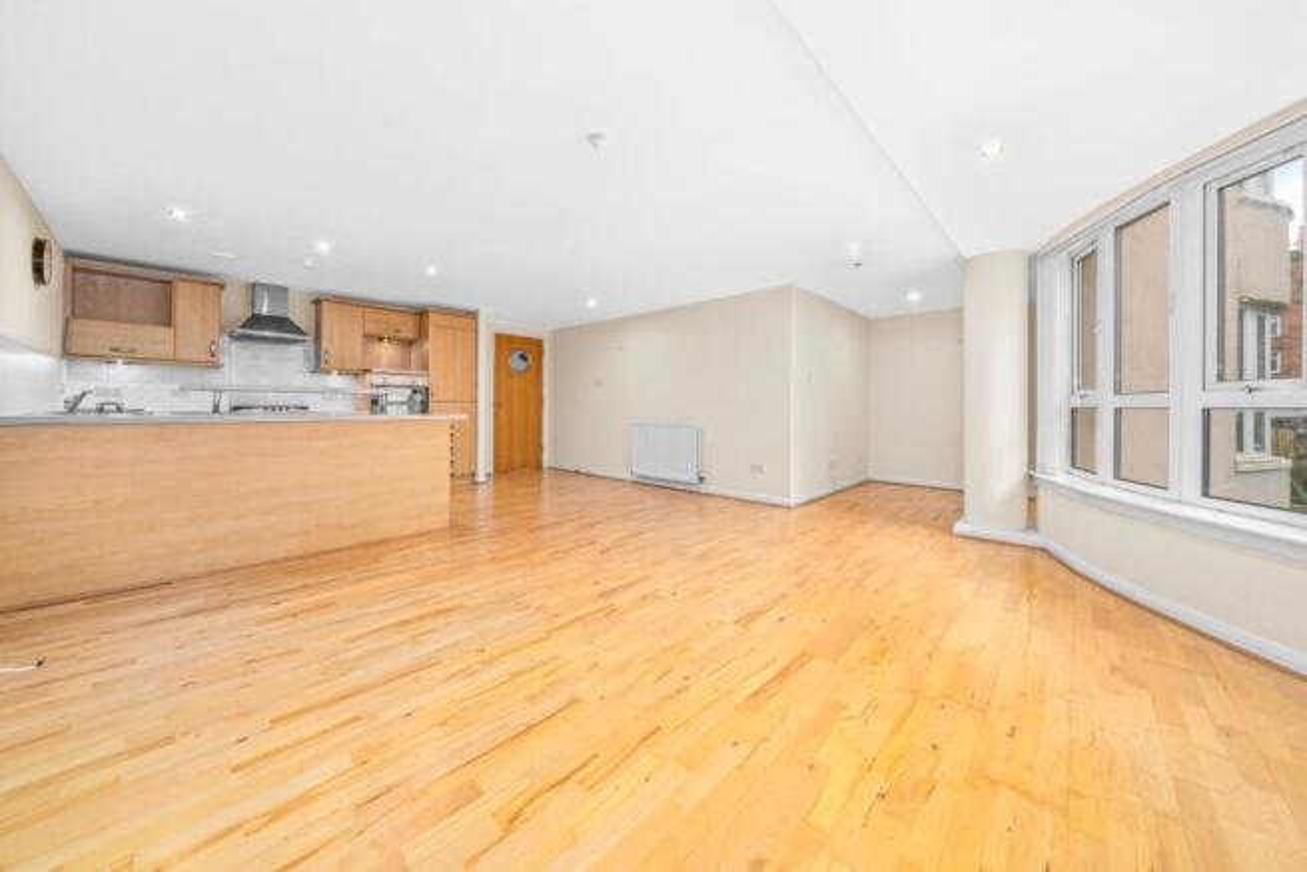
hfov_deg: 112.6
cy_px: 436
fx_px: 436
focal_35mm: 12
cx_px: 654
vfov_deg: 90.0
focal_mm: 12
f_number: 20
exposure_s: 1.6
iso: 800
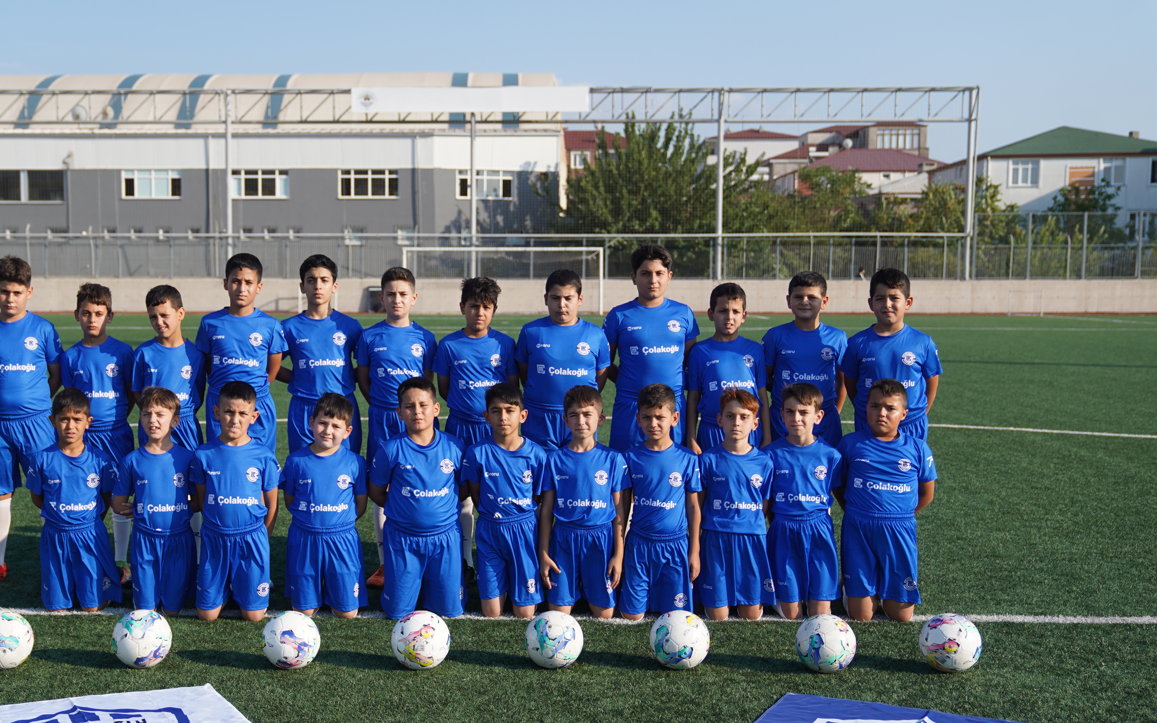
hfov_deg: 41.6
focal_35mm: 48
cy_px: 419
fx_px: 1514
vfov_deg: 26.8
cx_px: 447
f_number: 2.8
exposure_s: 1/2500
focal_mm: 35
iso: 200
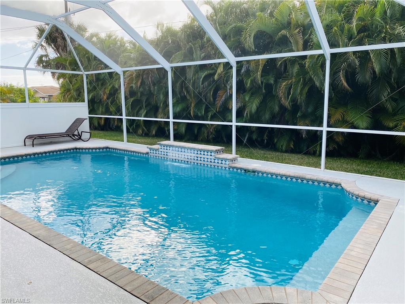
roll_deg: -0.5
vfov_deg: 53.1
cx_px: 202
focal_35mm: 26
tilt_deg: -8.6
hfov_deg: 67.3
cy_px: 152
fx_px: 304
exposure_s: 1/678
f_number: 1.8
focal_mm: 4.25
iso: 32
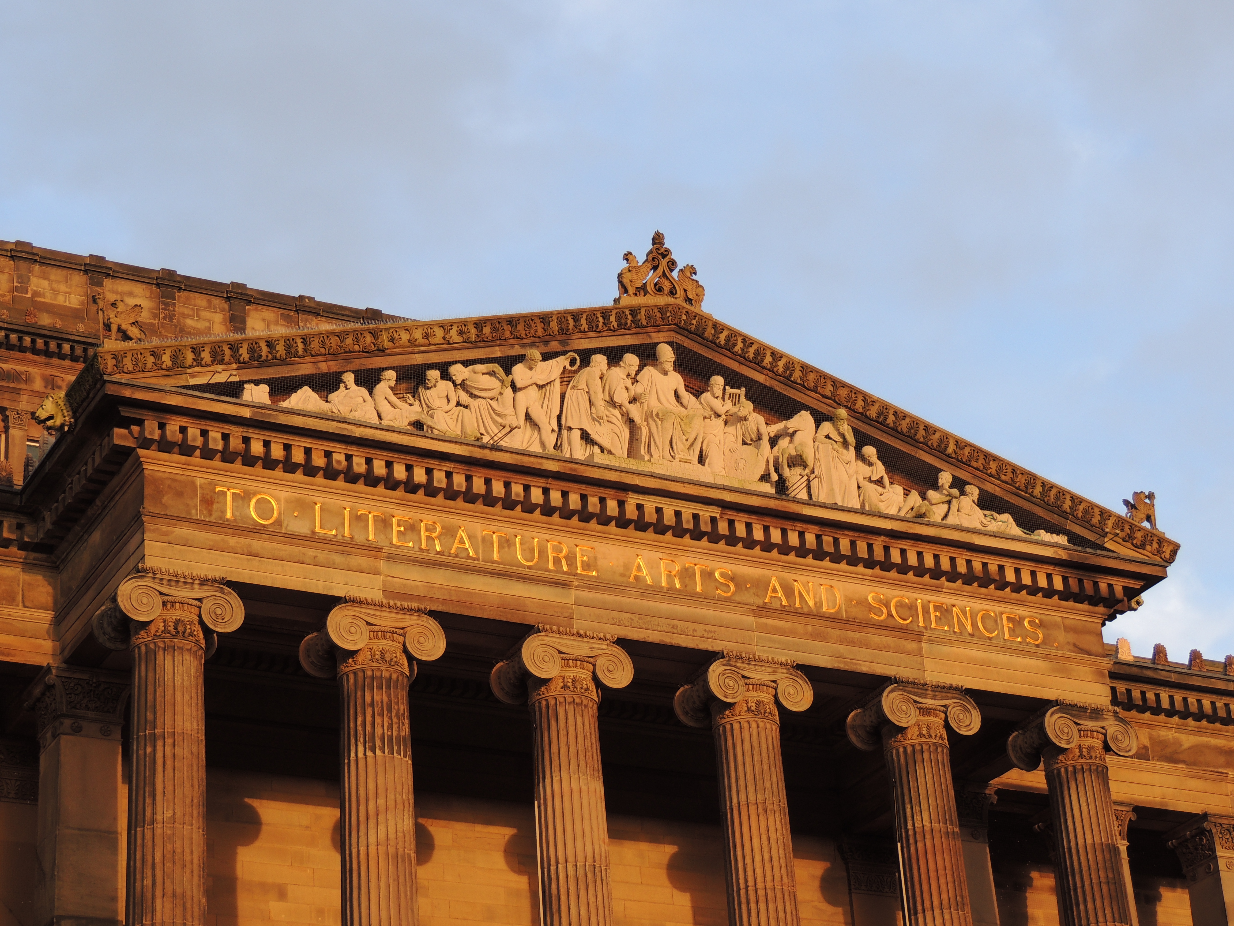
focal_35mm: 85
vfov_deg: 17.4
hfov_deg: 23.0
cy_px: 463
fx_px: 3030
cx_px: 617
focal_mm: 15.1
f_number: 4
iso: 110
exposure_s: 1/100
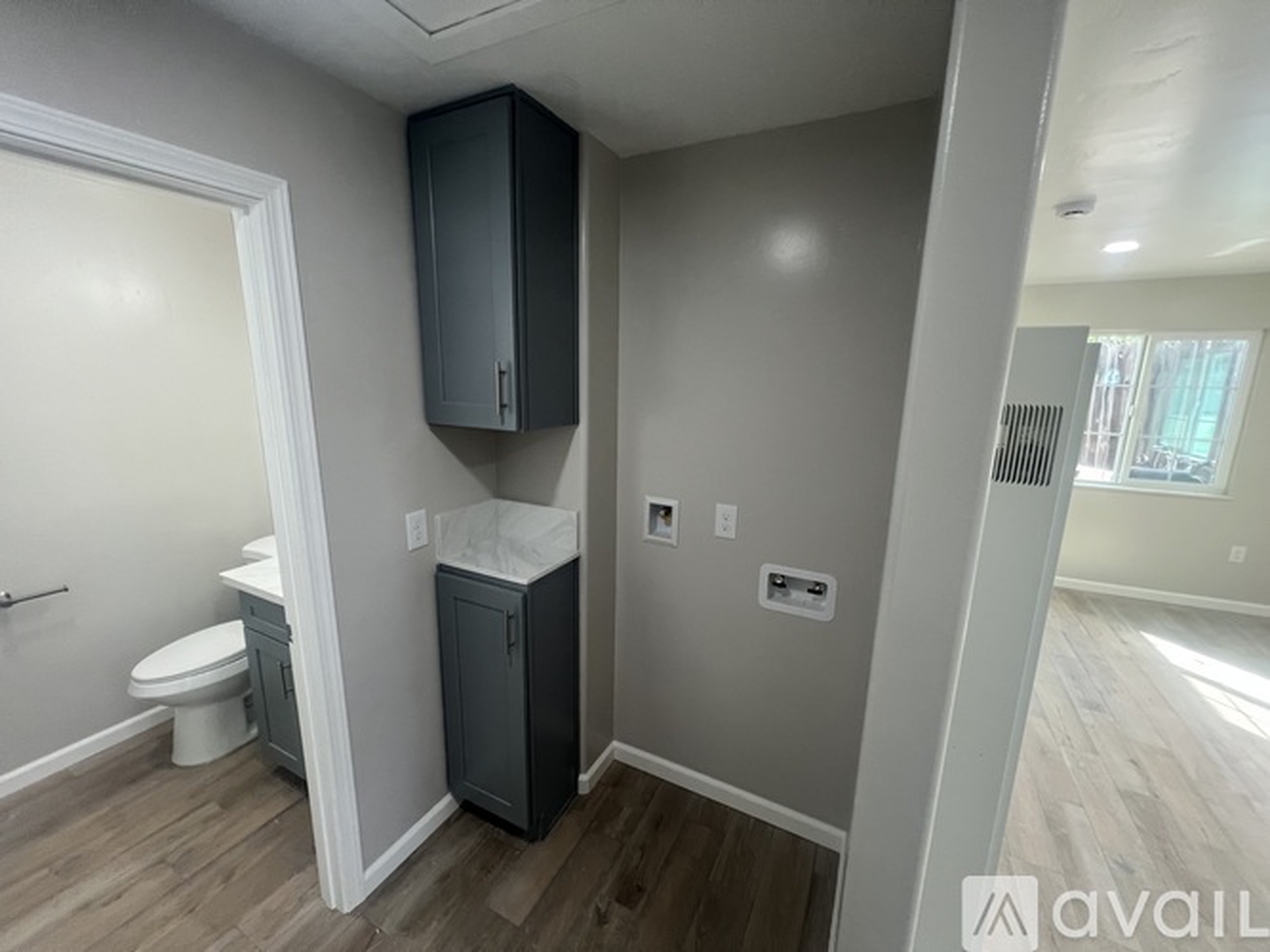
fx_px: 477
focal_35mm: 13
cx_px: 635
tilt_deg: -10.8
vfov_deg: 89.9
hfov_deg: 106.2
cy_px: 476
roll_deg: -1.8
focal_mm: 1.57
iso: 250
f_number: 1.8
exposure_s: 1/120
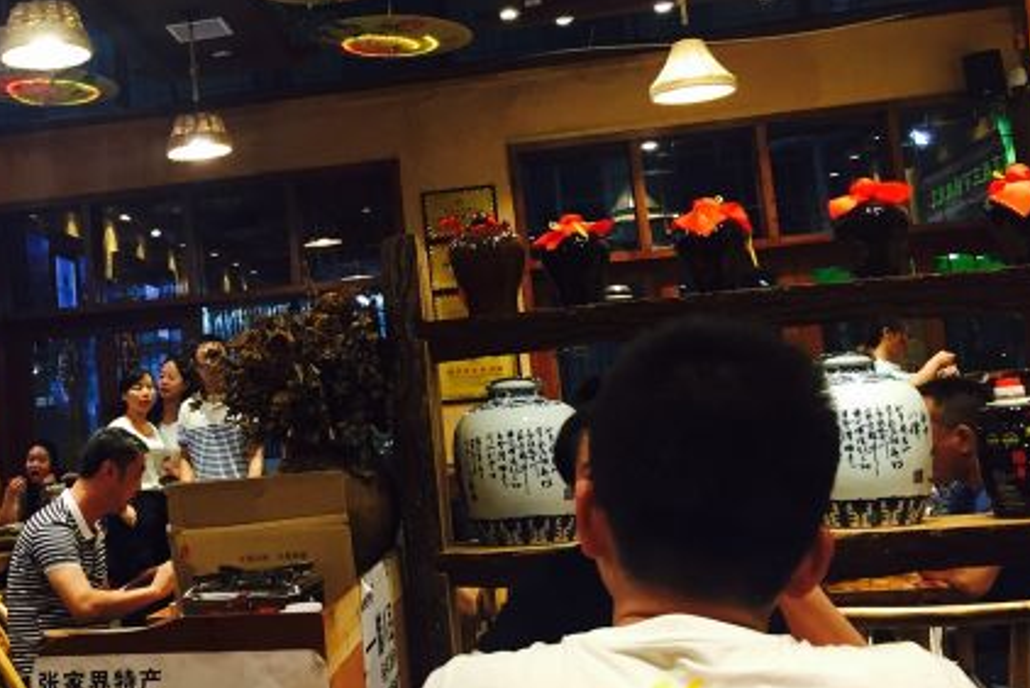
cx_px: 200
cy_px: 240
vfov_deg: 26.9
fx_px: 1431
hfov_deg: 38.1
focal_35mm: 50
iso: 125
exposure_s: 1/33
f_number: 2.2
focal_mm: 4.15
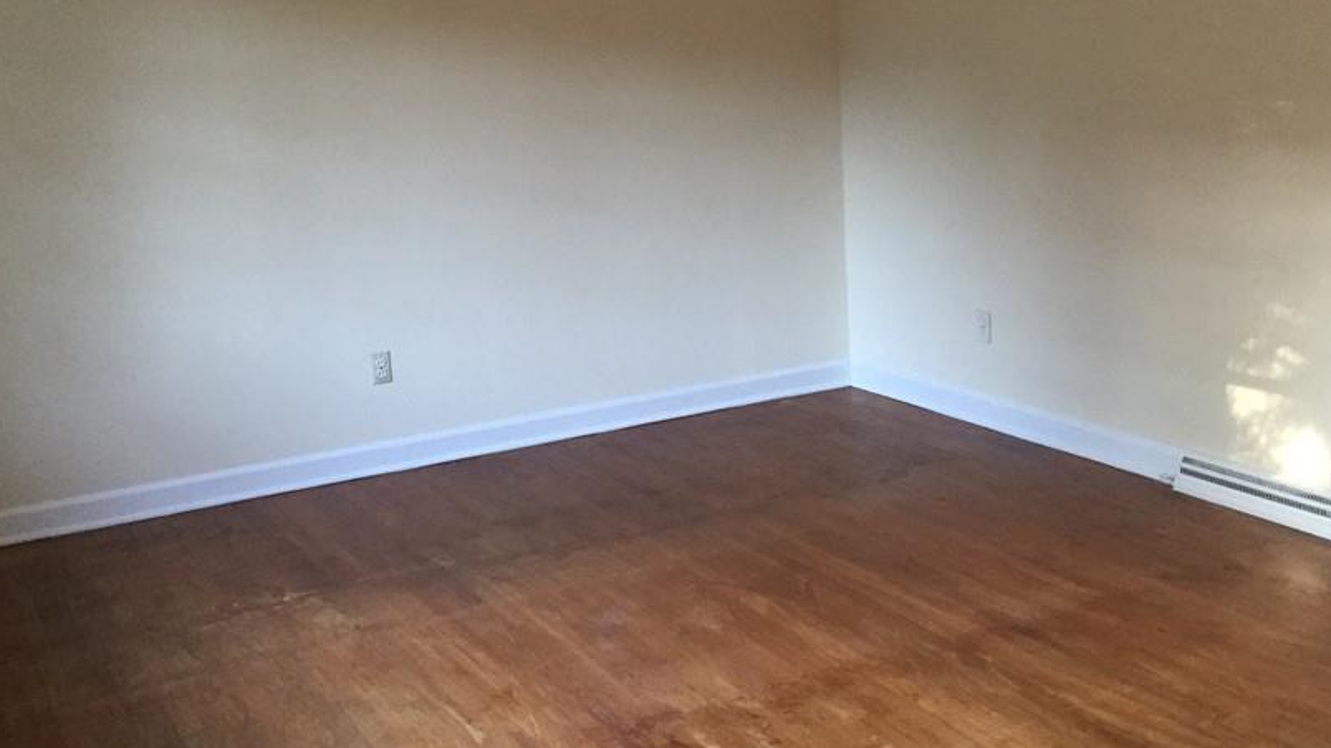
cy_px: 235
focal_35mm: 43
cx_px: 641
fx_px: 1517
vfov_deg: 27.5
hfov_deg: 47.4
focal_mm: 3.3
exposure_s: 1/30
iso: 125
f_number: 2.4
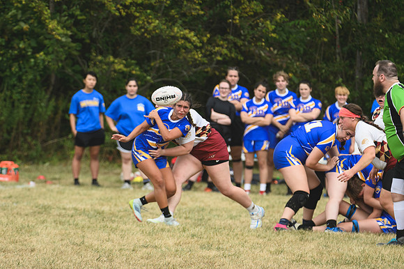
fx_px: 5720
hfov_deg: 4.0
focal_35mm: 510
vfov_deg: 2.7
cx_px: 202
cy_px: 134
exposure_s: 1/1000
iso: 400
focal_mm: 340
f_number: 6
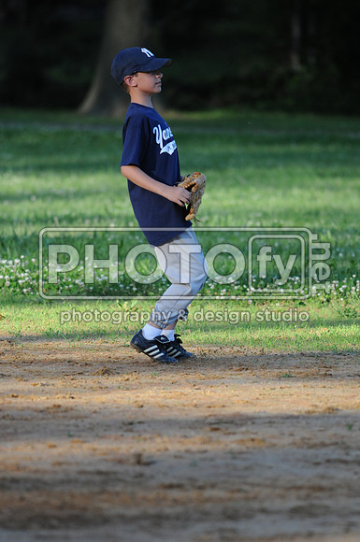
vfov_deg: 4.6
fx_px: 6770
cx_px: 180
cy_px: 271
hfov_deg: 3.0
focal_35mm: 450
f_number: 4
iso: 800
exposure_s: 1/1600
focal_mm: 300
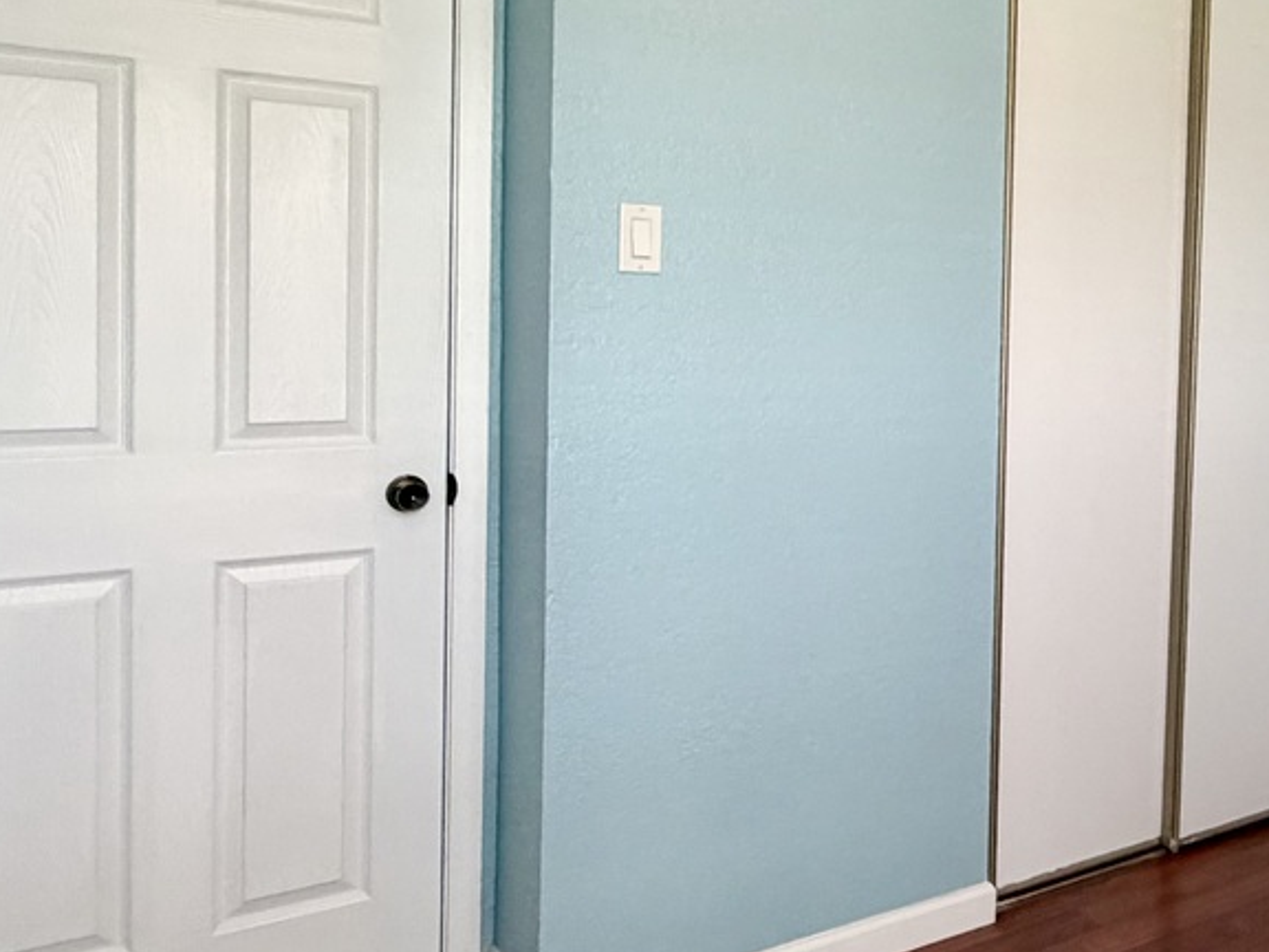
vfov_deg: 40.4
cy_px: 344
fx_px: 1283
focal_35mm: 35
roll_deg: -0.8
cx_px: 1187
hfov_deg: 46.4
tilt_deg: -1.3
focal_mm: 2.22
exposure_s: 1/60
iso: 320
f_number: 2.2
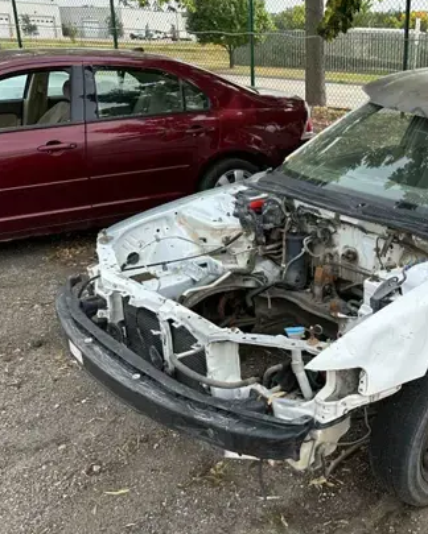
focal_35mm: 37
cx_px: 378
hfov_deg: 37.7
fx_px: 586
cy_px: 286
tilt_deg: -17.2
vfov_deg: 49.0
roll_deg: -2.6
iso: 80
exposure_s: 1/1845
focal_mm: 6.86
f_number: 1.78
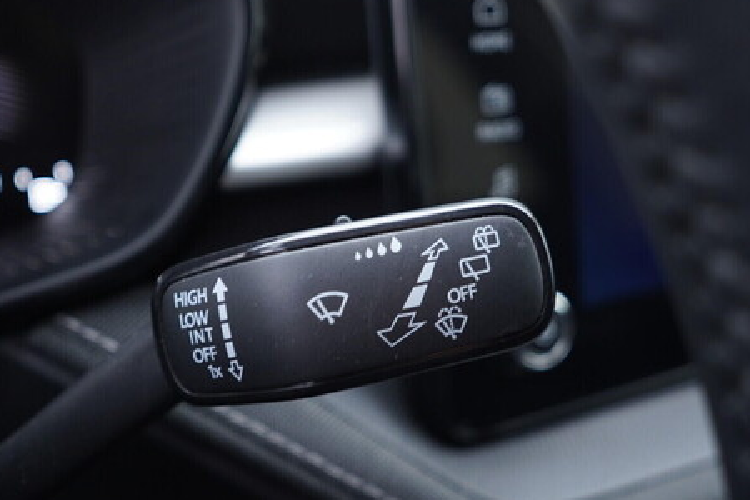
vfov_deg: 30.5
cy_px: 268
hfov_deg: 44.5
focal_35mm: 44
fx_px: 917
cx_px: 340
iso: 400
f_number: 2.8
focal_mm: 24
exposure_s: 1/40
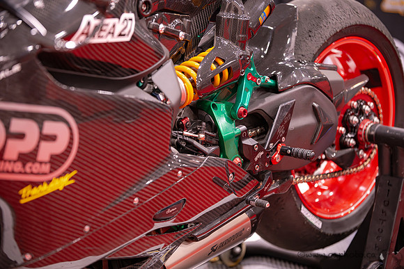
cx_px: 202
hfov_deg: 22.1
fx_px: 1033
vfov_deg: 14.9
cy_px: 134
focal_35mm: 92
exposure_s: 1/200
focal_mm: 92
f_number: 2.8
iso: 4000
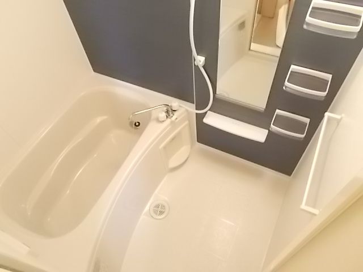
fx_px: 273
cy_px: 136
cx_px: 182
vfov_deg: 53.1
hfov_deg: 67.3
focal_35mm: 26
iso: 800
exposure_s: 1/15
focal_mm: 4.6
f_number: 3.2
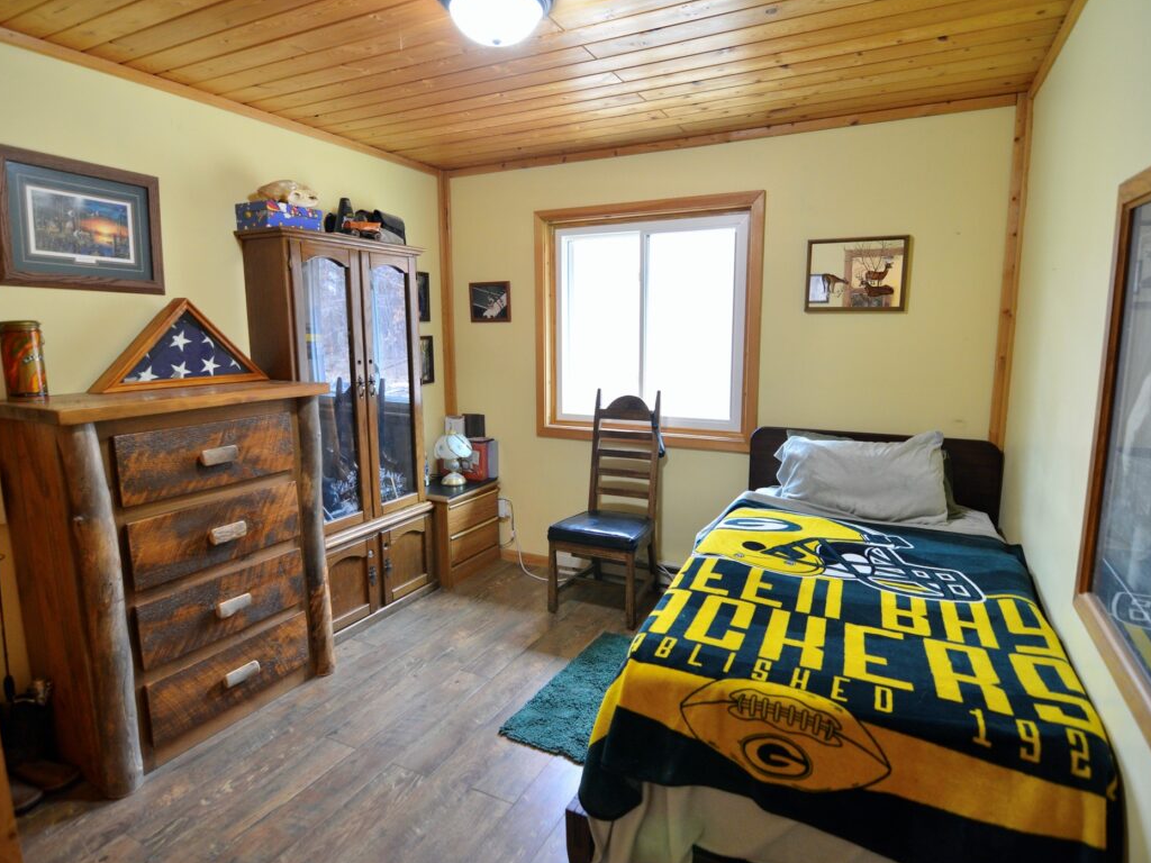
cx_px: 593
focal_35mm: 19
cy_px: 421
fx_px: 617
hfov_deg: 86.0
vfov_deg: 69.9
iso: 800
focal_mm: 11
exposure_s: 1/30
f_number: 2.8
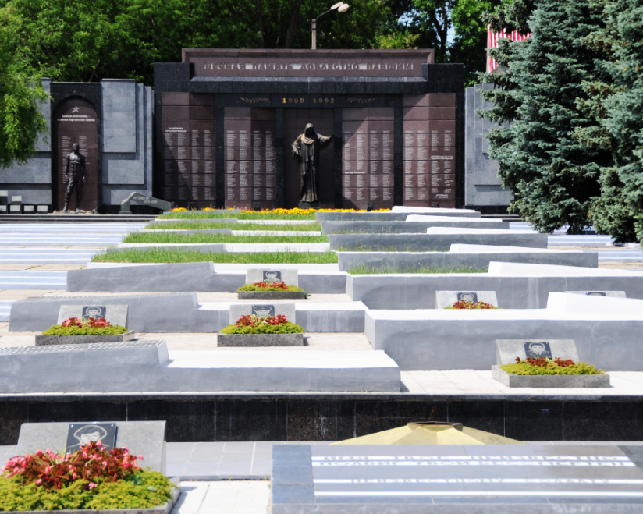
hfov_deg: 13.8
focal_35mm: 140
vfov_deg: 11.0
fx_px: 2664
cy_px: 257
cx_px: 331
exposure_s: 1/1250
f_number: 7.1
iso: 320
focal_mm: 82
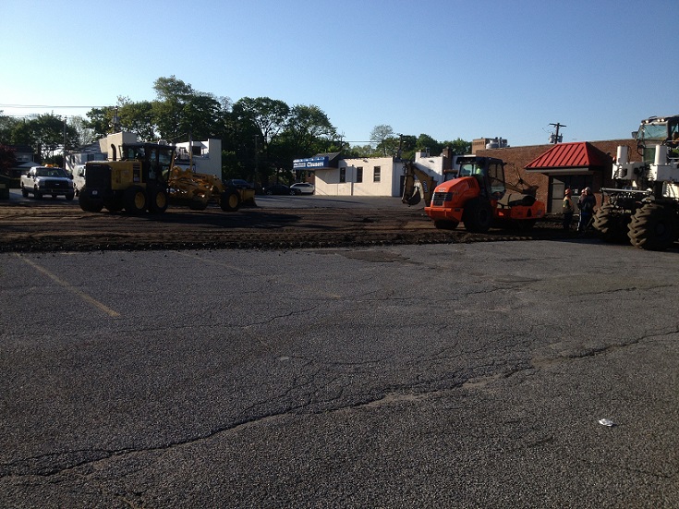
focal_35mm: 35
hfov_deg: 52.6
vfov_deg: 40.7
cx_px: 340
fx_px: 686
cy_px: 254
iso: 50
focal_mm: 4.28
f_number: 2.4
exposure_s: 1/1381
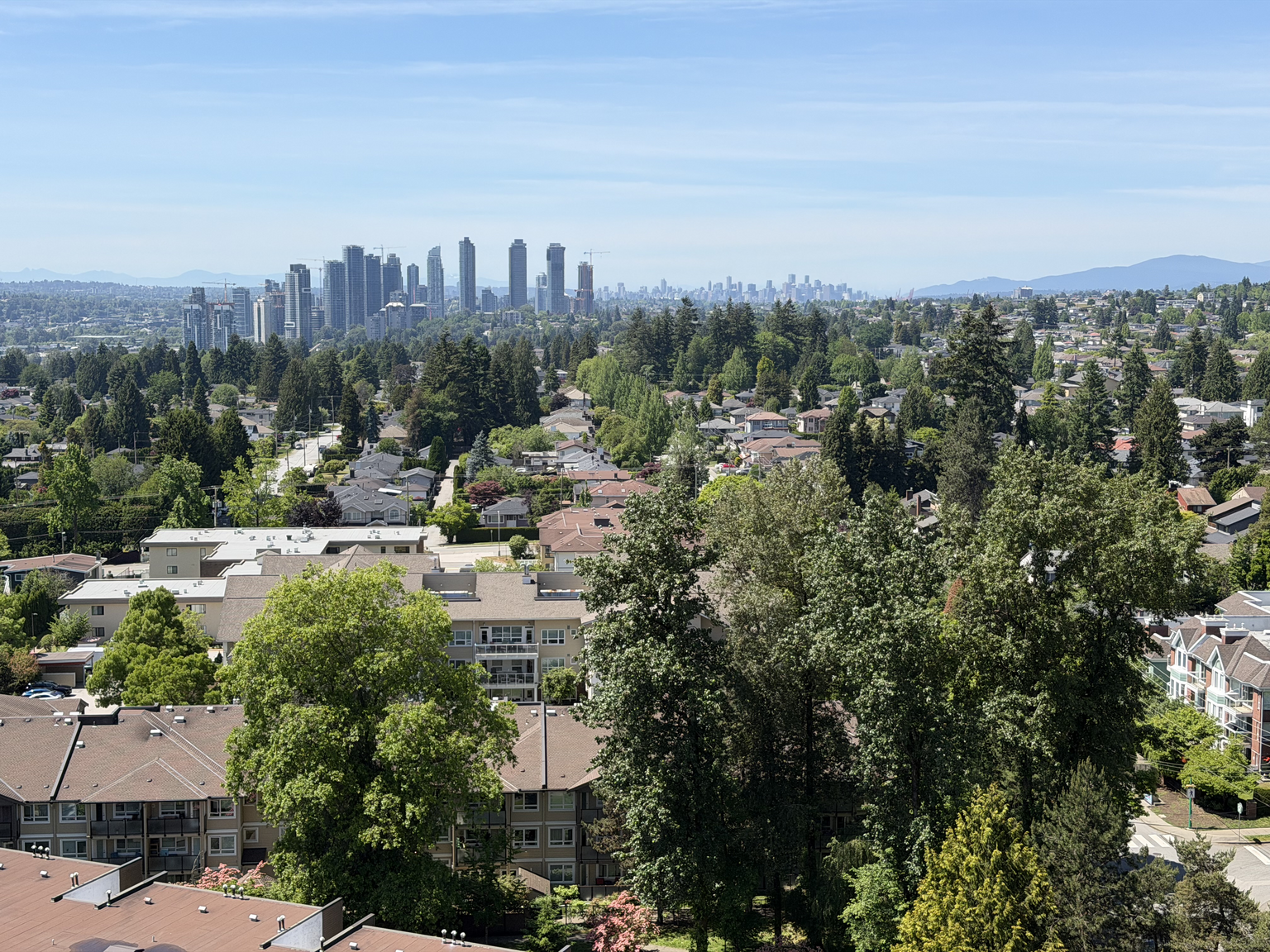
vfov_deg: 30.3
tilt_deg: -6.7
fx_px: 1761
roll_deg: -0.2
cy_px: 476
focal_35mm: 48
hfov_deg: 39.7
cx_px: 635
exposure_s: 1/3704
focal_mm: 6.76
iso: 64
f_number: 1.78
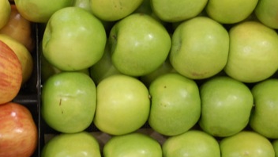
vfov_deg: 12.5
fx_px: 715
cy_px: 105
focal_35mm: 97
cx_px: 62
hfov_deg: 21.8
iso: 800
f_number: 4.5
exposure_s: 1/80
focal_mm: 34
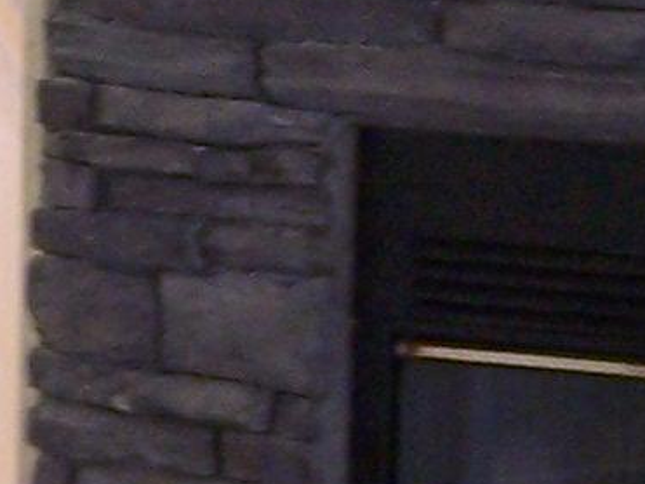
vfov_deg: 5.6
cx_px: 94
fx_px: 4918
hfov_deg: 7.5
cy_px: 212
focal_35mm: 264
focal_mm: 6.3
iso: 140
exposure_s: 1/8
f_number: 2.8
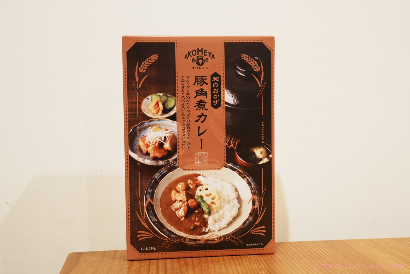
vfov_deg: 28.1
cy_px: 137
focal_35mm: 48
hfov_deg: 41.1
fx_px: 547
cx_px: 205
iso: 4000
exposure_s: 1/15
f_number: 9
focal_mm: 48
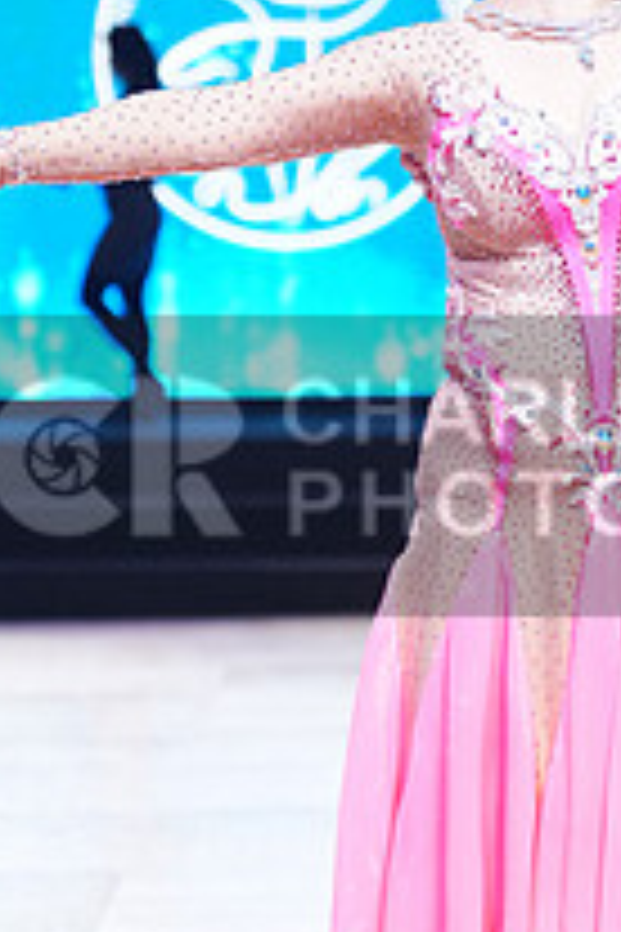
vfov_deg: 10.5
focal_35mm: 196
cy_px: 468
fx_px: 5071
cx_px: 560
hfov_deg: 7.0
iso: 2000
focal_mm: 70
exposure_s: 1/500
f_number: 2.8
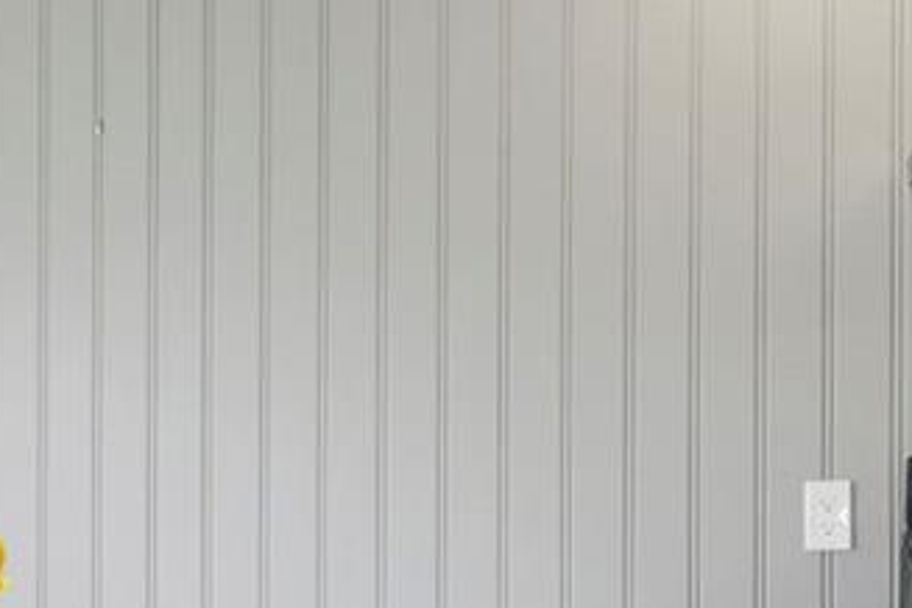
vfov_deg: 15.2
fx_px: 2229
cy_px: 616
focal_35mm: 88
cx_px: -153
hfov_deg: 21.6
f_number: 8
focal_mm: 12
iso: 125
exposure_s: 1/320
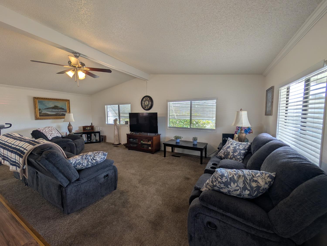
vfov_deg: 94.6
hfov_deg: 110.5
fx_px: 114
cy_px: 123
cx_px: 164
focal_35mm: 12
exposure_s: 1/168
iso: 56
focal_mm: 2.02
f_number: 1.7
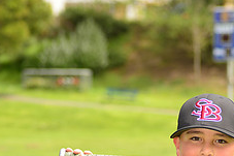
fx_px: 1578
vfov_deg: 5.6
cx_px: 252
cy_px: 182
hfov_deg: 8.4
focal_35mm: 243
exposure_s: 1/250
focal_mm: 95
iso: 100
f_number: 5
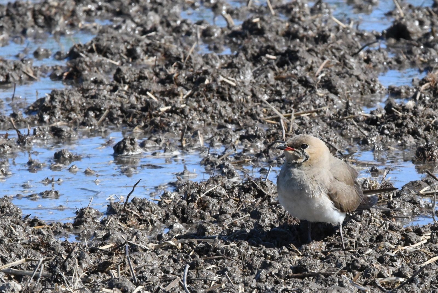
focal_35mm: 900
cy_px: 146
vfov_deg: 1.5
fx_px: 10957
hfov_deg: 2.3
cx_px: 219
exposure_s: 1/1600
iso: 5000
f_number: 20
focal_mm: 600
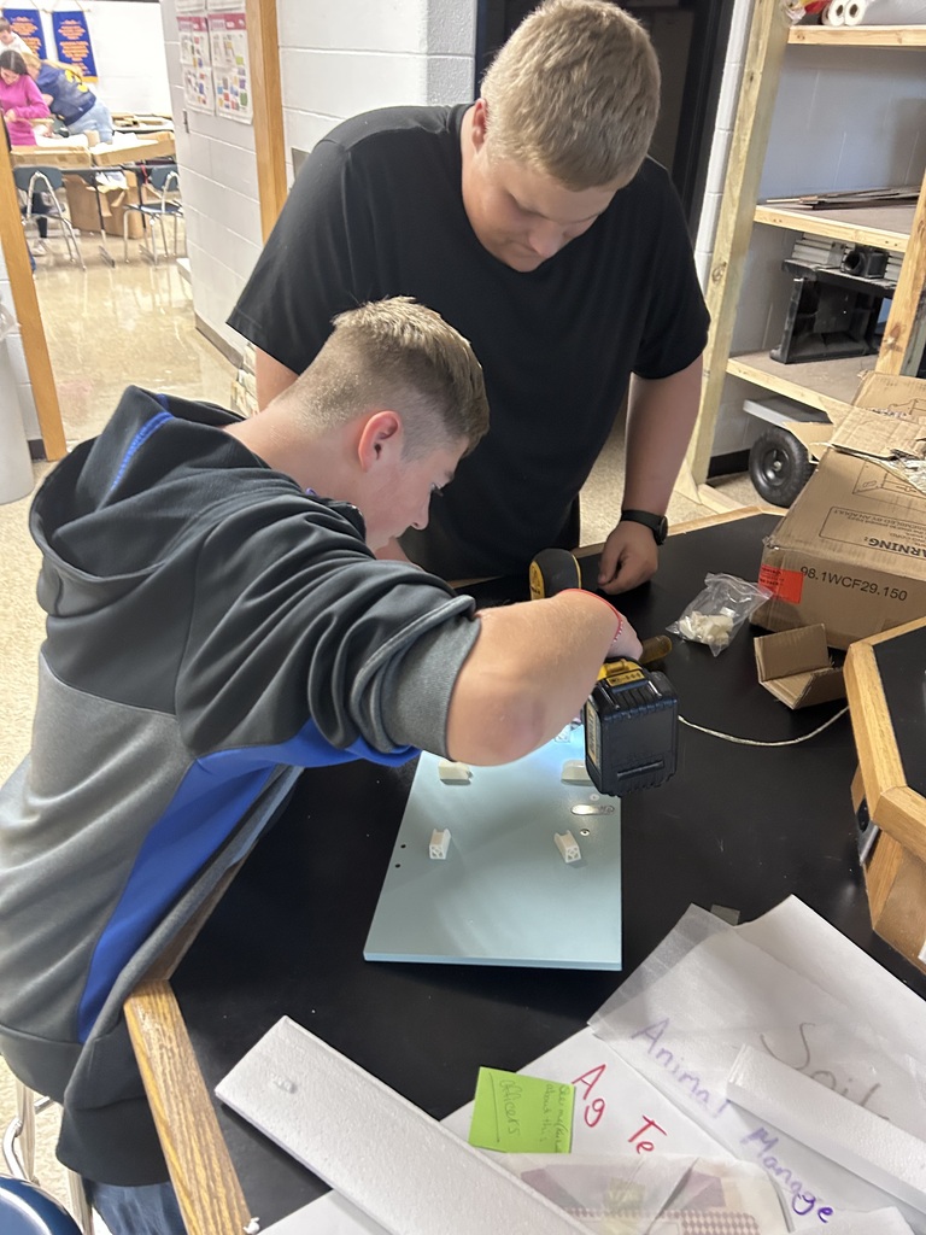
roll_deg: -2.6
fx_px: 927
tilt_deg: -30.3
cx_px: 463
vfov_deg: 67.3
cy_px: 618
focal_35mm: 26
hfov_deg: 53.1
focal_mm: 5.7
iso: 500
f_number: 1.5
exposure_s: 1/60
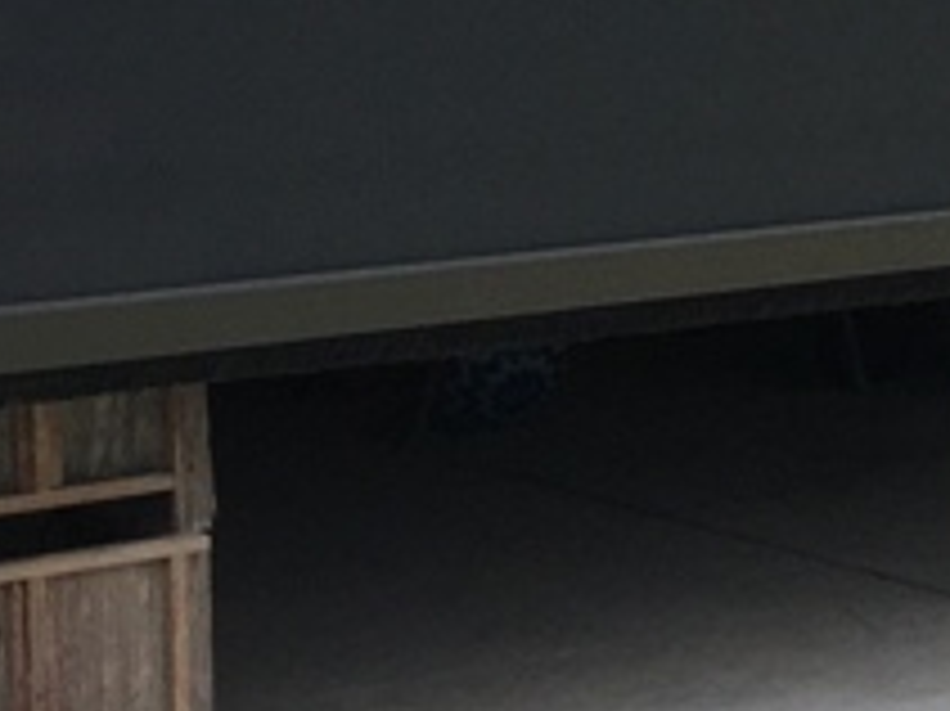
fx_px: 3867
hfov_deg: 12.6
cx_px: 1801
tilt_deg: -2.6
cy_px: -108
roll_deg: +0.2
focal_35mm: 141
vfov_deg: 10.4
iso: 32
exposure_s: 1/3049
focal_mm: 4.15
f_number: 2.2
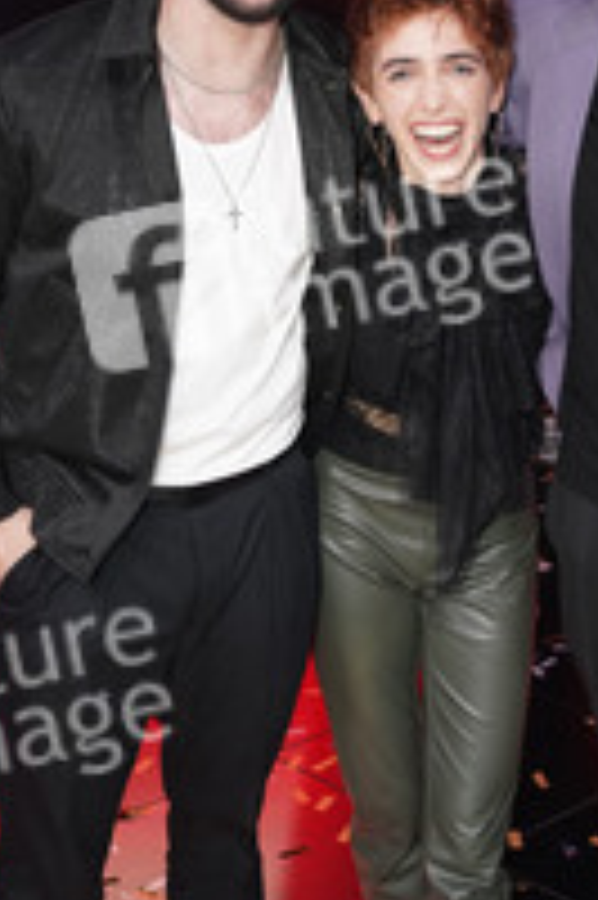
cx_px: 432
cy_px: 490
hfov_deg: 24.0
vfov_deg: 35.6
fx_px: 1398
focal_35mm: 56
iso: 1600
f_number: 4.5
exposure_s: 1/100
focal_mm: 28
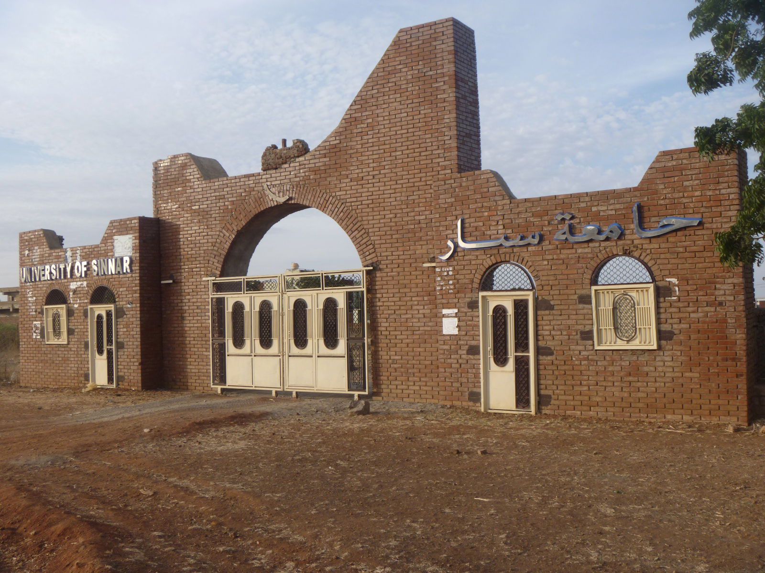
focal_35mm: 35
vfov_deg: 40.7
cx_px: 382
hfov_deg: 52.6
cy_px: 286
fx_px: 773
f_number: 4.5
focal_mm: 6.3
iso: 80
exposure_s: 1/250
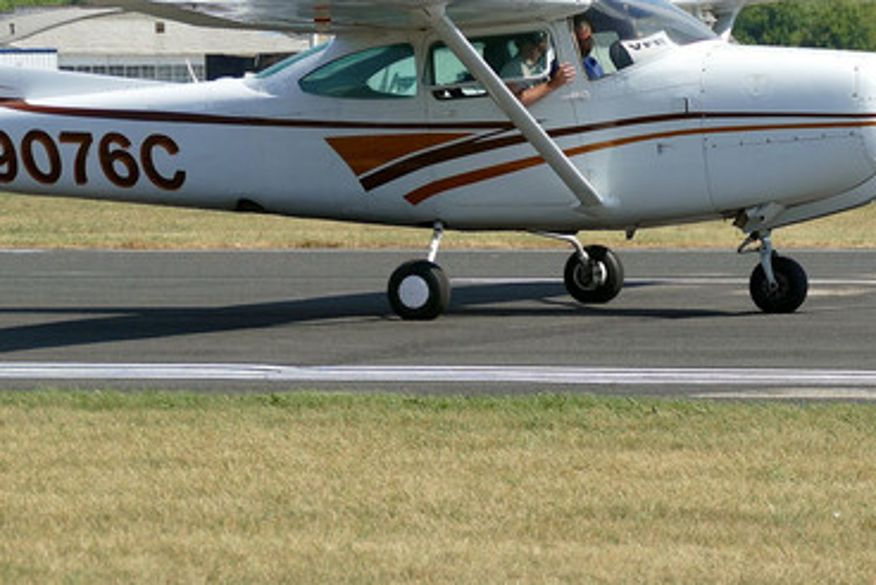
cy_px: 125
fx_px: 7622
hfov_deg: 6.6
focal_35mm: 313
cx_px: 338
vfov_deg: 4.4
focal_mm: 65.81
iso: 125
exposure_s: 1/1300
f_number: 4
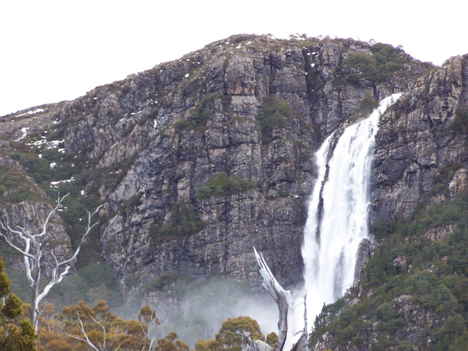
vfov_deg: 10.7
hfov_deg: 14.2
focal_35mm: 139
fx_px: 1880
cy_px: 176
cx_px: 234
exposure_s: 1/200
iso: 160
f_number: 3.2
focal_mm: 23.1
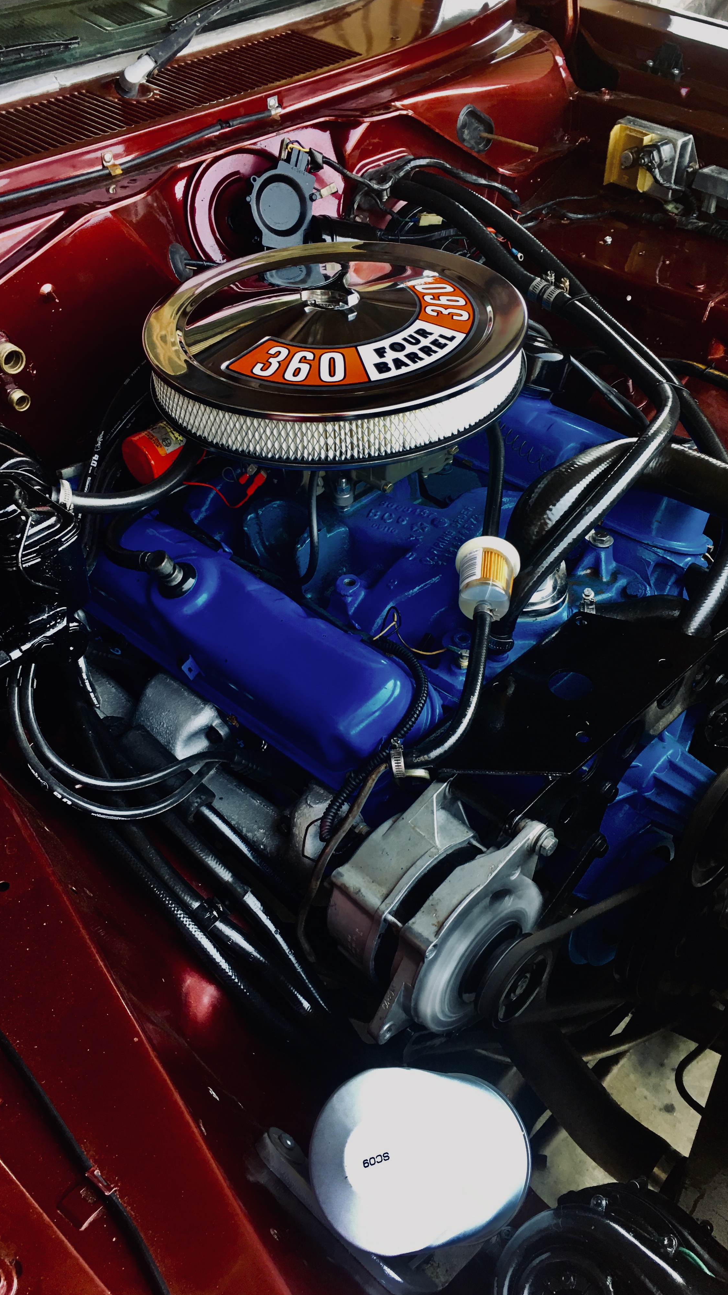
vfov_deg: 61.0
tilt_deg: -41.8
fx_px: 1098
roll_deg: +1.6
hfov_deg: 36.7
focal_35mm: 32
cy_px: 643
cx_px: 355
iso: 32
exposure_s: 1/33
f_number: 2.2
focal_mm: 4.15
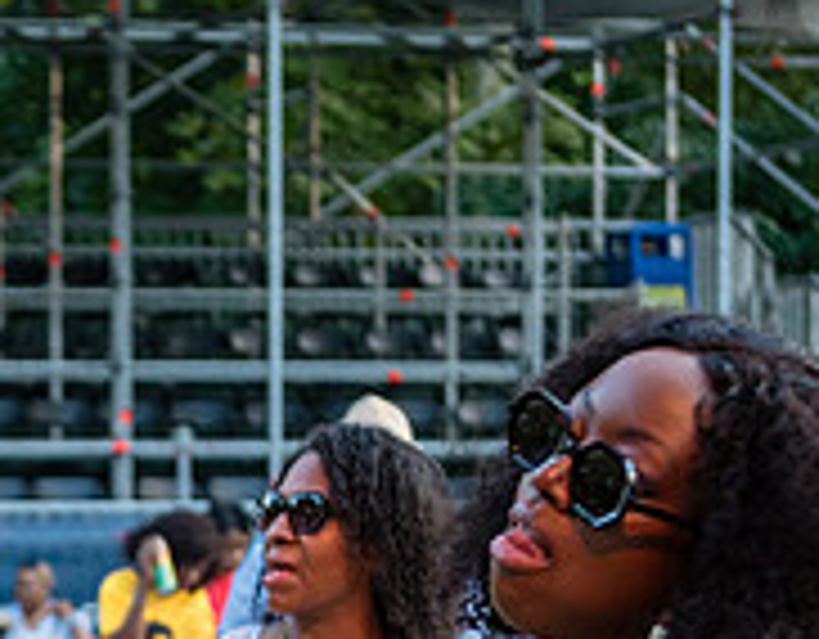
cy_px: 723
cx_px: -156
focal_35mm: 210
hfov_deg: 9.2
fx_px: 5041
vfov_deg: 7.2
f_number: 3.5
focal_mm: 55
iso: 1000
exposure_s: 1/250
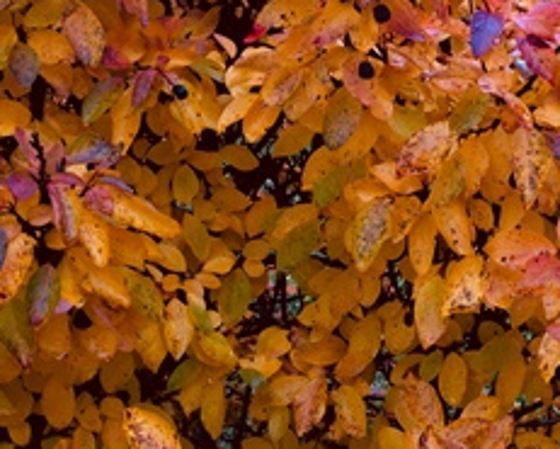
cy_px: 87
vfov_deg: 20.5
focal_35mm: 74
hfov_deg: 24.8
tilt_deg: -18.8
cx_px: 527
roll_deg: -2.0
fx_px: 1227
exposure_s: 1/100
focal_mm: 4.15
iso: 25
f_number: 2.2
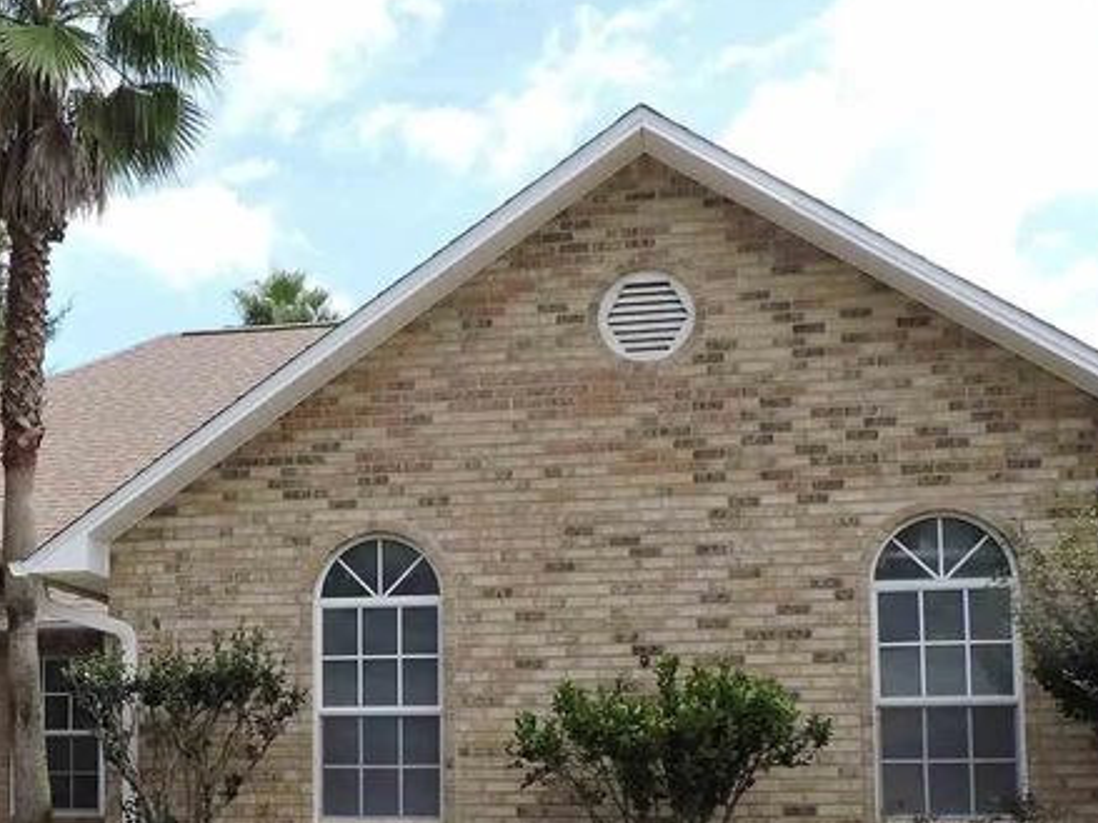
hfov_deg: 33.6
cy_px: 628
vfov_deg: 25.7
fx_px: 1776
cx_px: 255
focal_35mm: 56
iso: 200
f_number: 3
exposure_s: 1/1600
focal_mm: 4.3
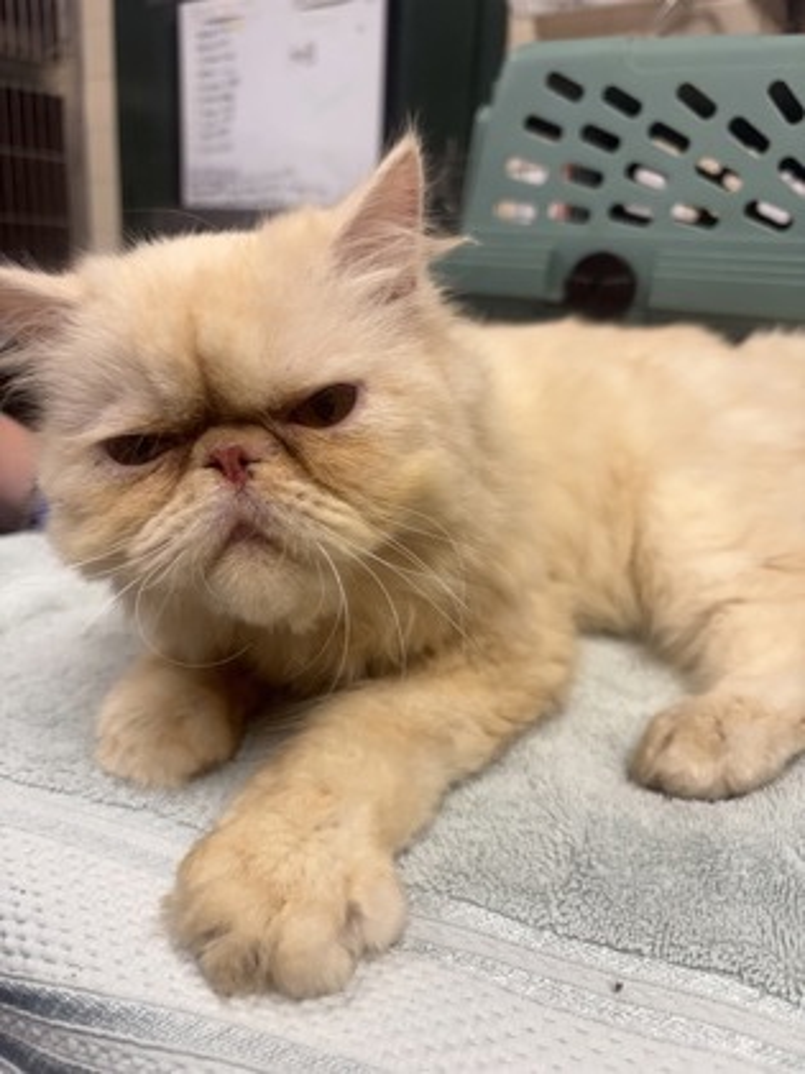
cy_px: 537
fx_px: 806
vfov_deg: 67.3
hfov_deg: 53.1
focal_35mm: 26
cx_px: 402
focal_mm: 5.96
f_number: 1.6
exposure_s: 1/120
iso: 125
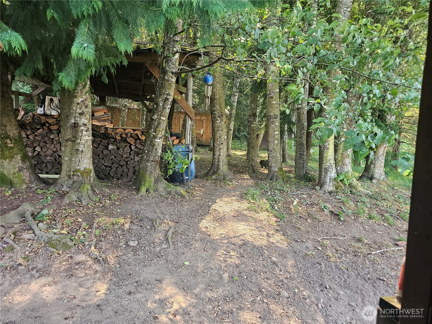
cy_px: 162
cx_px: 216
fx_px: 287
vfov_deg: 58.9
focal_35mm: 23
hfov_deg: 73.9
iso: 160
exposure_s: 1/180
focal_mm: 6.3
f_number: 1.7
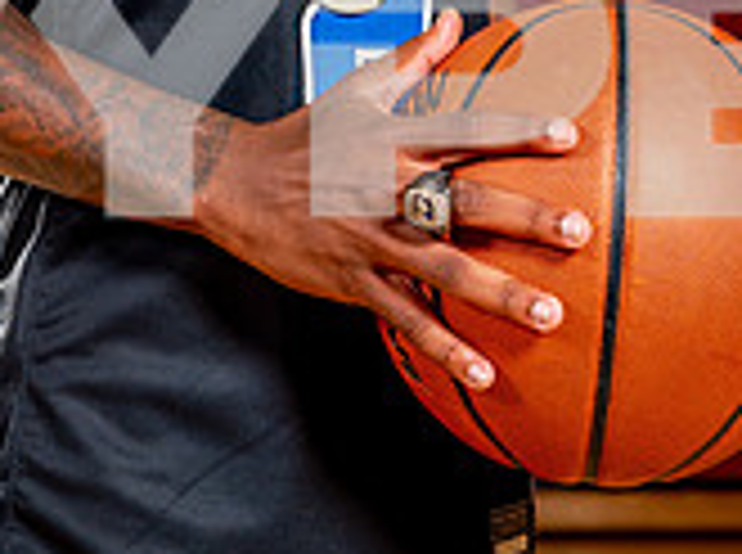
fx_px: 2759
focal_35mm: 129
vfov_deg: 11.1
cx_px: 268
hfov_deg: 15.3
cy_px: -239
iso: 100
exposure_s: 1/125
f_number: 5.6
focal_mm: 49
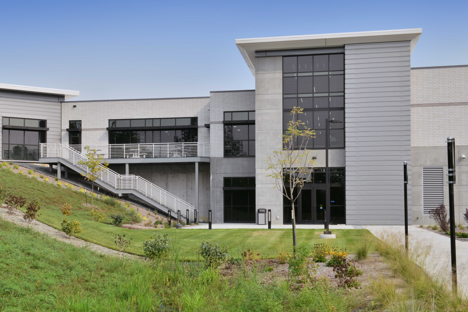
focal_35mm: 57
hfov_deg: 34.8
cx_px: 170
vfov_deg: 23.7
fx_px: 741
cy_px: 189
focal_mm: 44
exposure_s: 1/60
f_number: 22
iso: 250
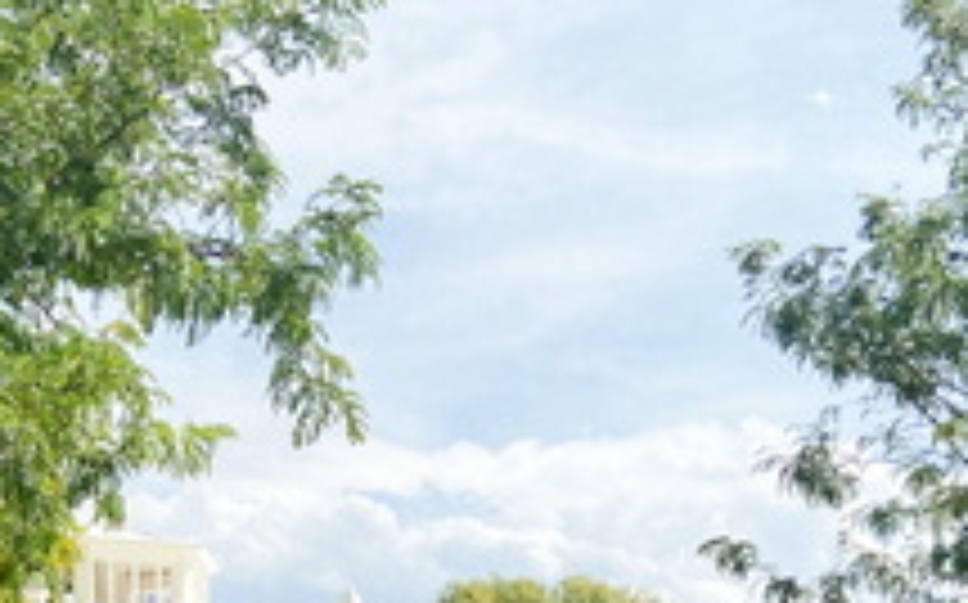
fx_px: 2162
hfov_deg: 24.6
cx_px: 122
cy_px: 954
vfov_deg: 14.6
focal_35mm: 82
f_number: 1.8
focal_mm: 4.25
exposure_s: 1/2400
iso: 32
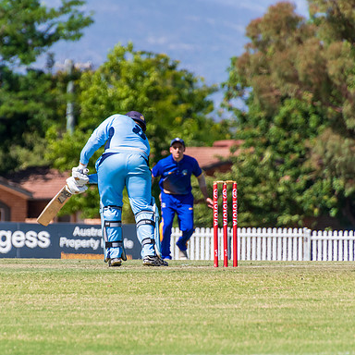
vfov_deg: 2.3
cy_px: 178
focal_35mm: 770
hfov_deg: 2.3
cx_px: 120
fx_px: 8934
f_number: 7.1
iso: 320
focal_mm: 400
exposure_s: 1/1600
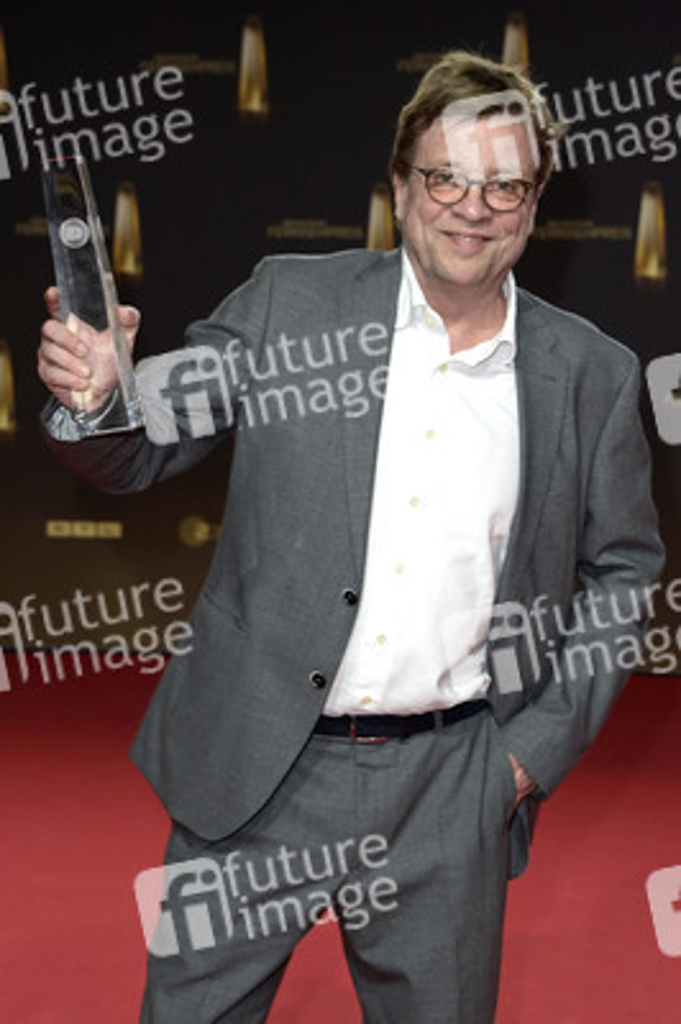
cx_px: 340
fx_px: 2217
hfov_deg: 17.5
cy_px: 512
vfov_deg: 26.0
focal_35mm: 78
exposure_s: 1/125
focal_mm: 78
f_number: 6.3
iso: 800
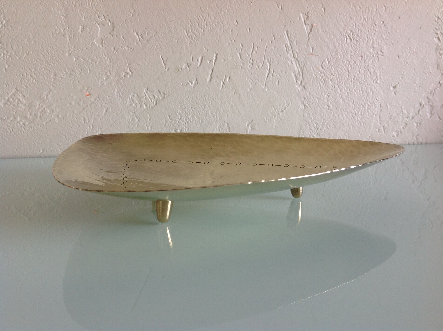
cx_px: 222
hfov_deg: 52.7
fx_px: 447
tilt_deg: -12.3
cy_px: 166
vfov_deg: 40.6
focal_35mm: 35
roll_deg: +0.2
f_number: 2.4
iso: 50
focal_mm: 4.28
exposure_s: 1/15
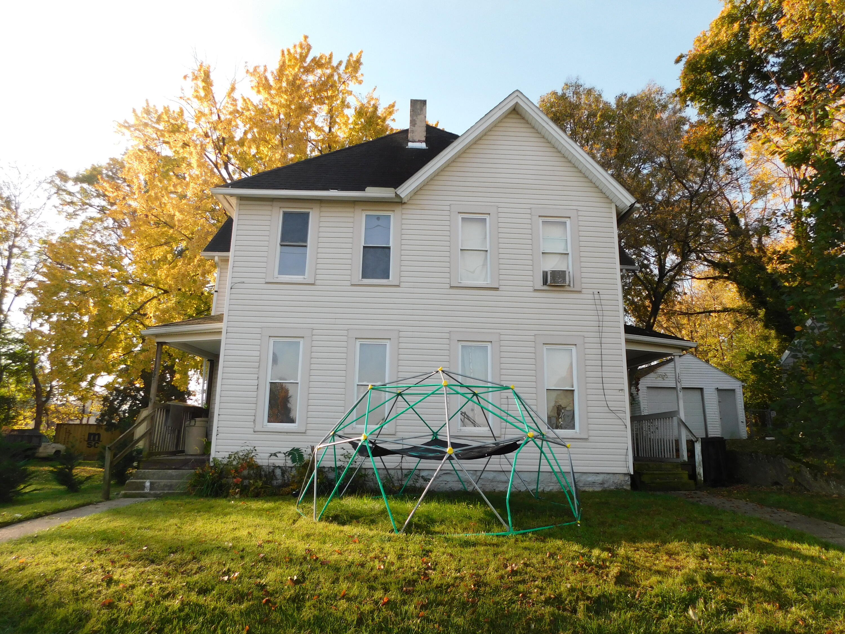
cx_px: 422
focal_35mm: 23
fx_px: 561
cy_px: 317
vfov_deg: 58.9
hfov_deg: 73.9
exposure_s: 1/500
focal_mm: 4
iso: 125
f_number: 3
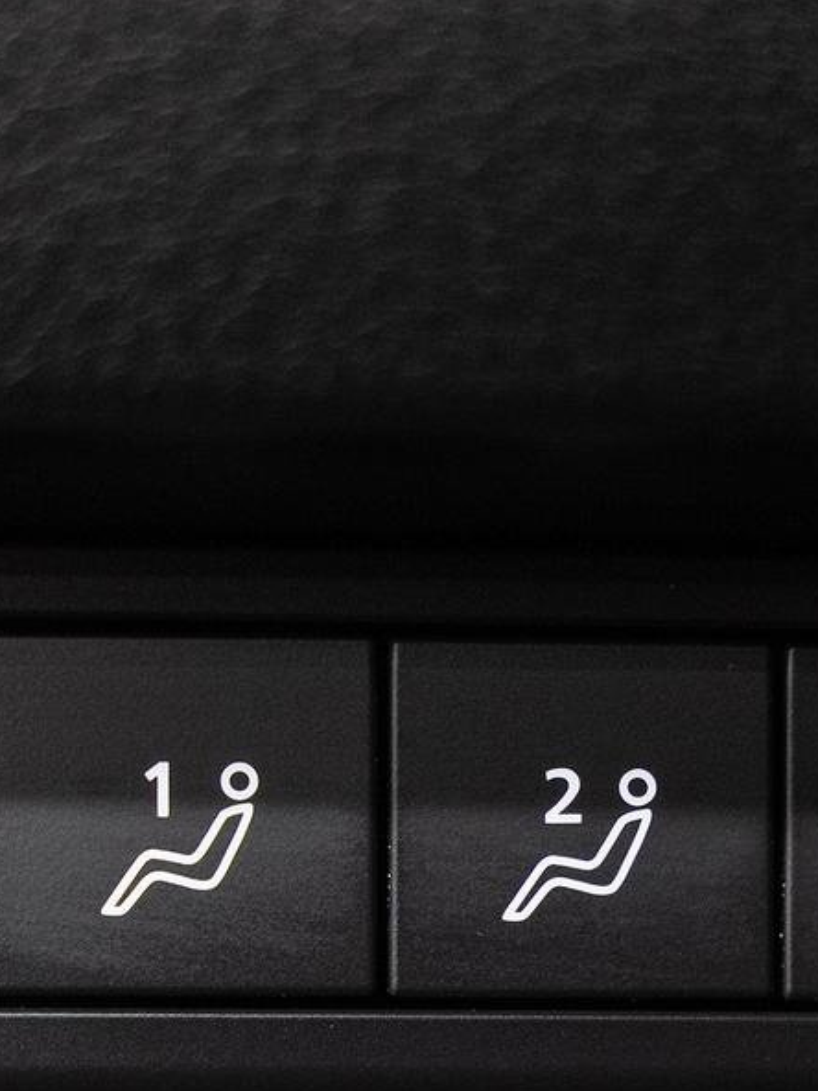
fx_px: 3403
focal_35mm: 108
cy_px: 993
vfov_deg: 17.9
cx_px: 454
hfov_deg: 13.7
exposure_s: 1/40
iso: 640
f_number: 3.5
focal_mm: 36.4
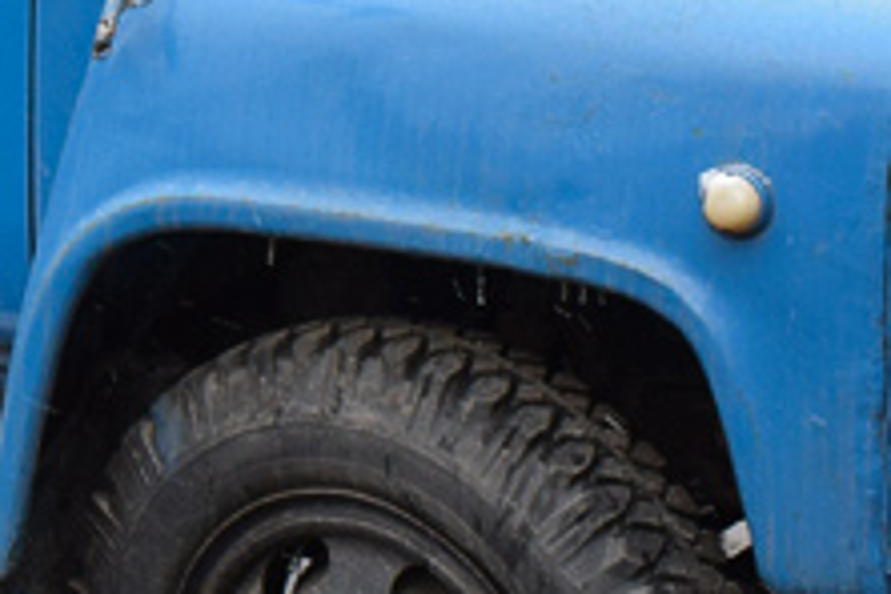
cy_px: -361
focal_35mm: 187
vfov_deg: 7.2
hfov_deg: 10.7
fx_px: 4621
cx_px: -289
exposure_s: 1/100
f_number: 5
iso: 400
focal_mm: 23
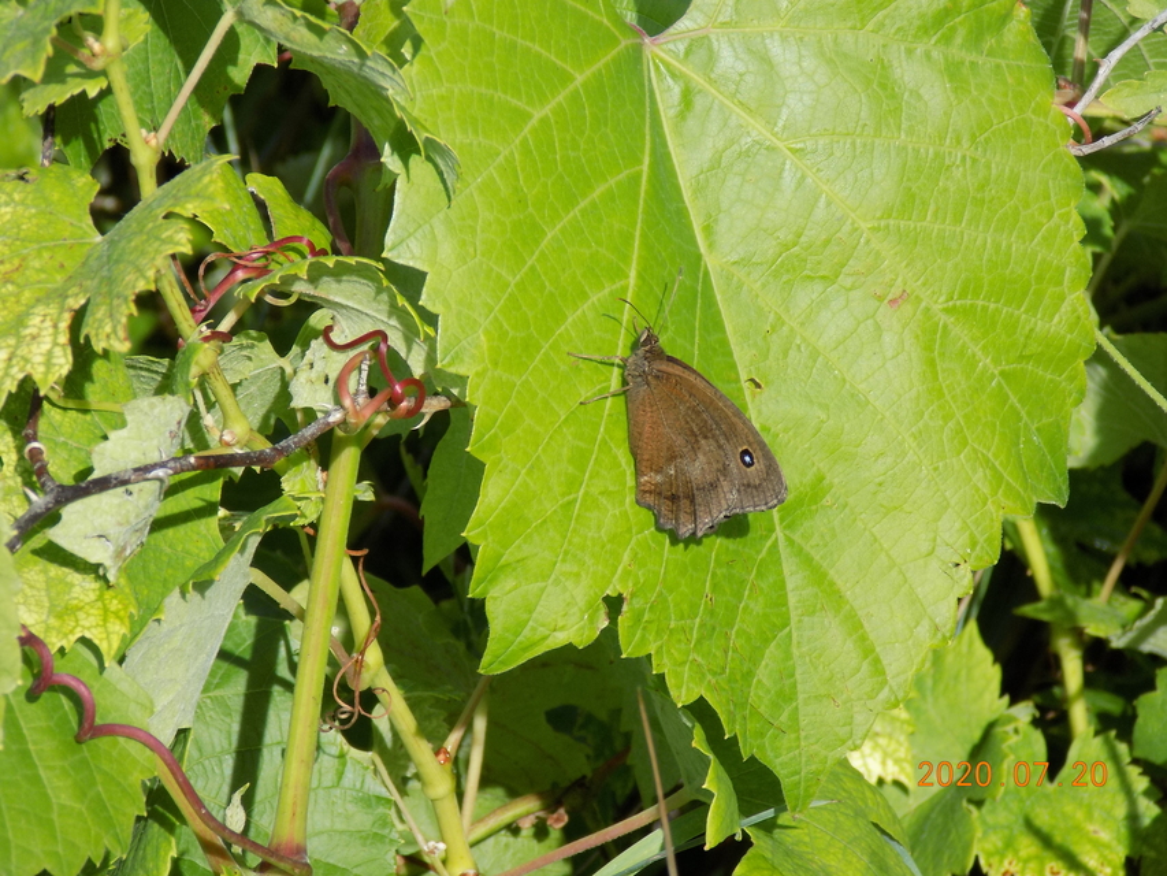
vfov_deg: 4.7
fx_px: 10688
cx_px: 584
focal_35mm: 317
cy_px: 438
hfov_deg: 6.2
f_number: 5.9
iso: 80
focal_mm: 56.4
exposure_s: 1/160
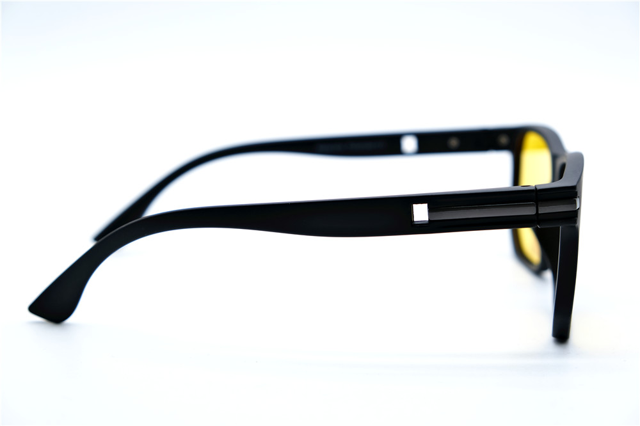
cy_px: 213
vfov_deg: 19.7
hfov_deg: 29.3
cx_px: 320
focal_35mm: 69
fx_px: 1226
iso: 160
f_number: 5.6
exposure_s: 1/140
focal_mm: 46.3
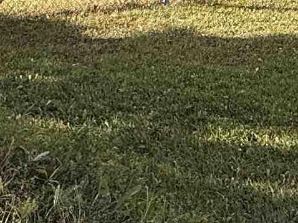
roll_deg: -2.1
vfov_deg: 16.0
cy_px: -13
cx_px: 228
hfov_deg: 21.6
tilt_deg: -10.2
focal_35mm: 90
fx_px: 774
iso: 50
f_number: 2.2
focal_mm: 2.22
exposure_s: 1/888
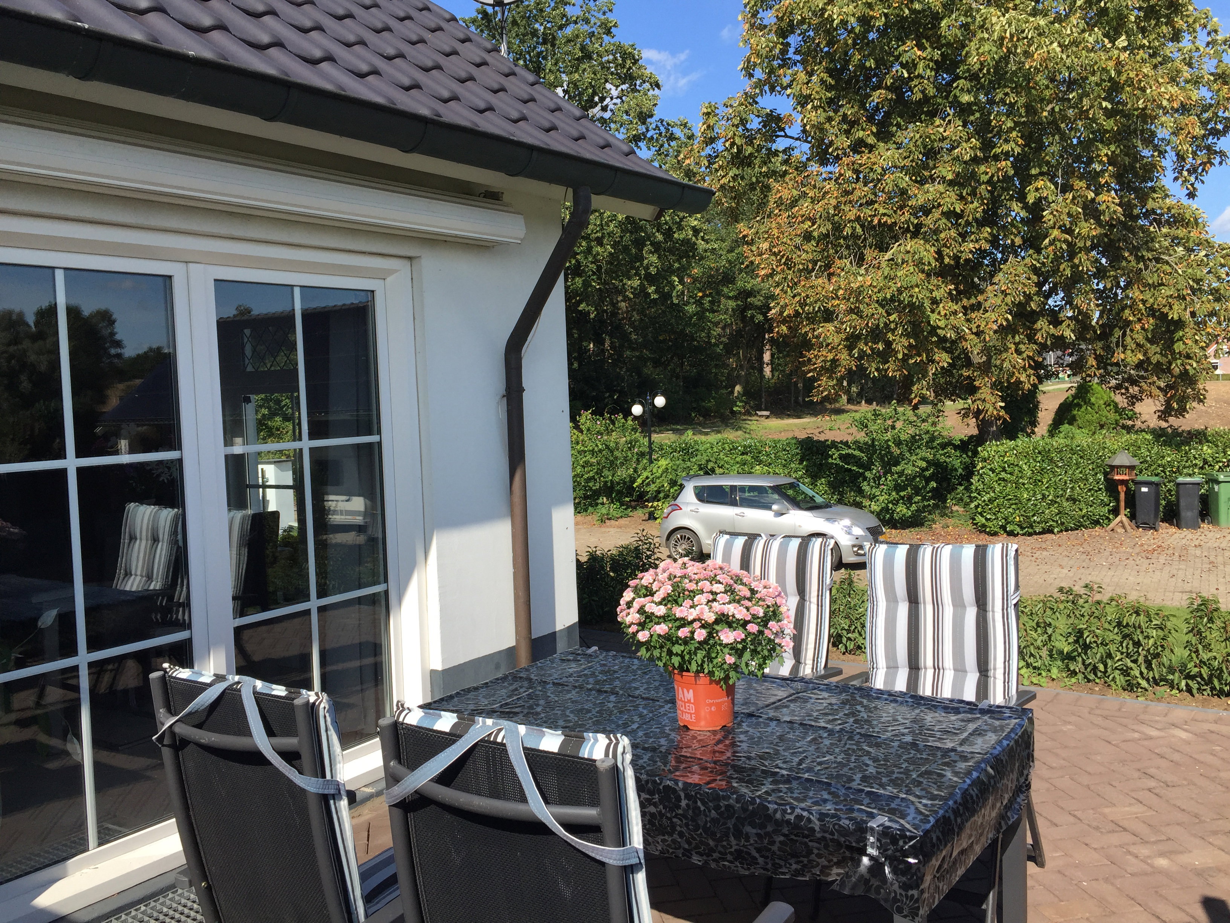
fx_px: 1030
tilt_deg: -5.5
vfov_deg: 48.2
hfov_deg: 61.7
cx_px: 615
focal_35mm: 29
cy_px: 462
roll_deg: +1.8
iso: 32
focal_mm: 4.15
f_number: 2.2
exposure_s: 1/1799
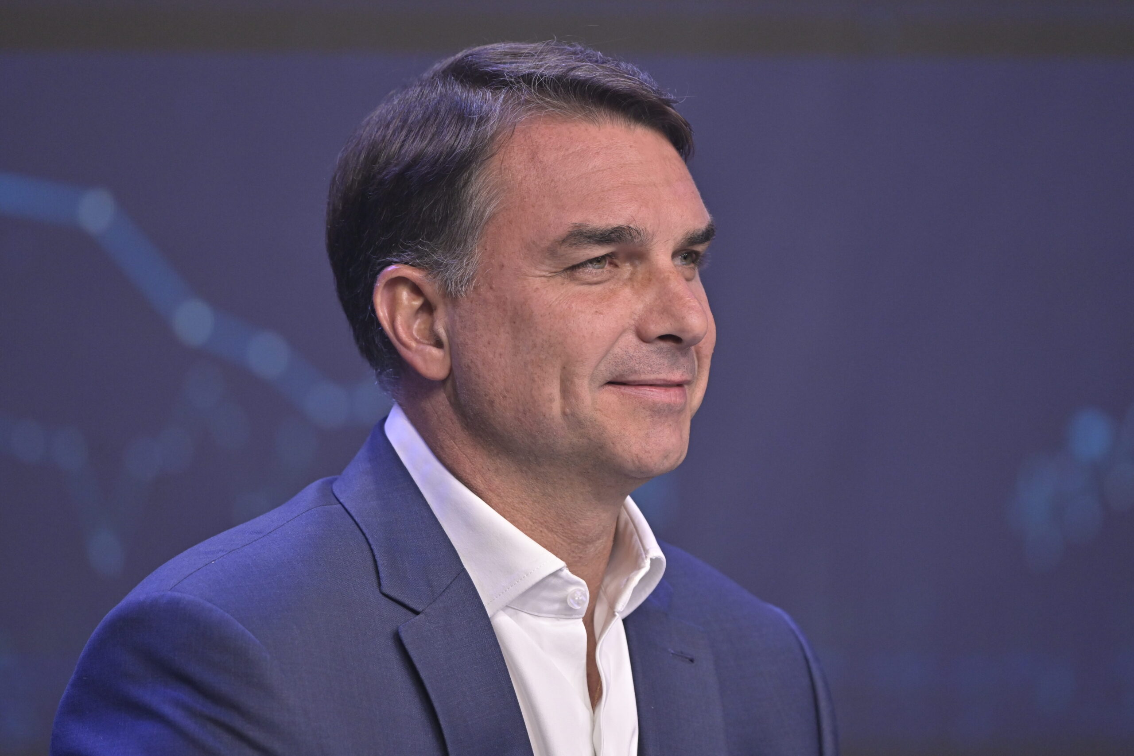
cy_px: 378
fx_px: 15750
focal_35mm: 500
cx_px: 567
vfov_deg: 2.8
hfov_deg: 4.1
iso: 1600
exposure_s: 1/400
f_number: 4
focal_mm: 500
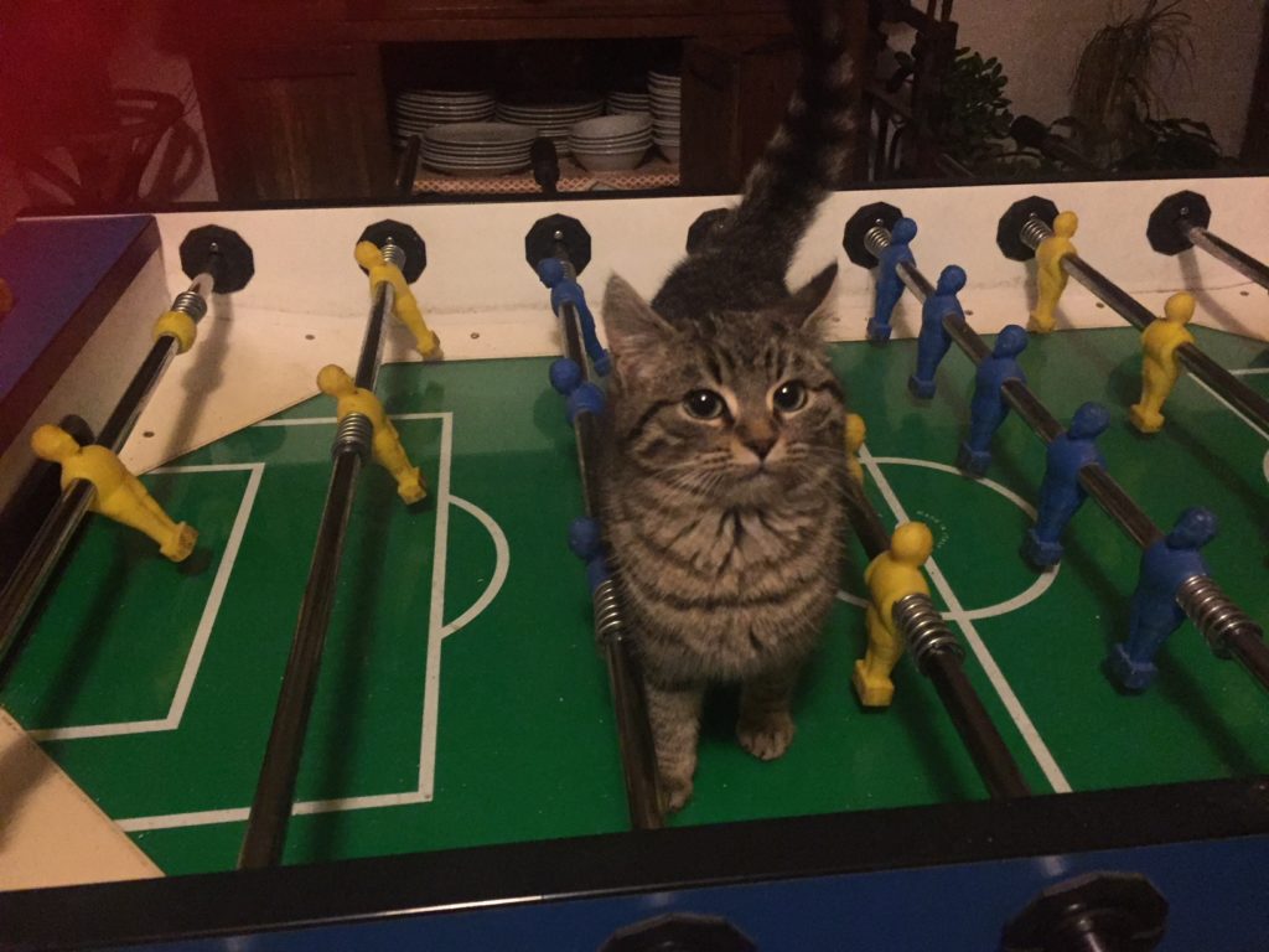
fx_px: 1063
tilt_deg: -30.6
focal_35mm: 29
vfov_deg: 48.2
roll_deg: -0.9
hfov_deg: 61.7
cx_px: 634
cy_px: 476
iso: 320
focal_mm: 4.15
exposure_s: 1/17
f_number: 2.2
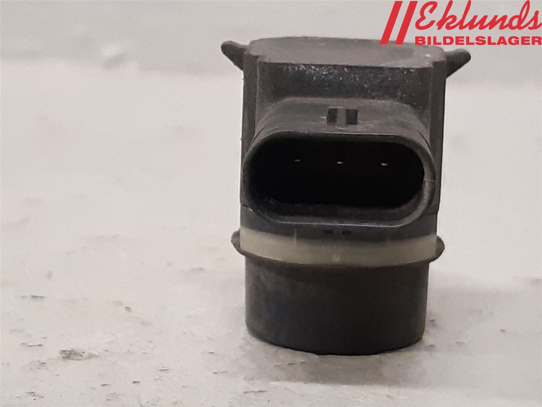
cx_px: 271
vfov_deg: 53.1
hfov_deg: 67.3
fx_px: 407
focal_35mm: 26
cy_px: 204
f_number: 1.7
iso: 320
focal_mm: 3.93
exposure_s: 1/50
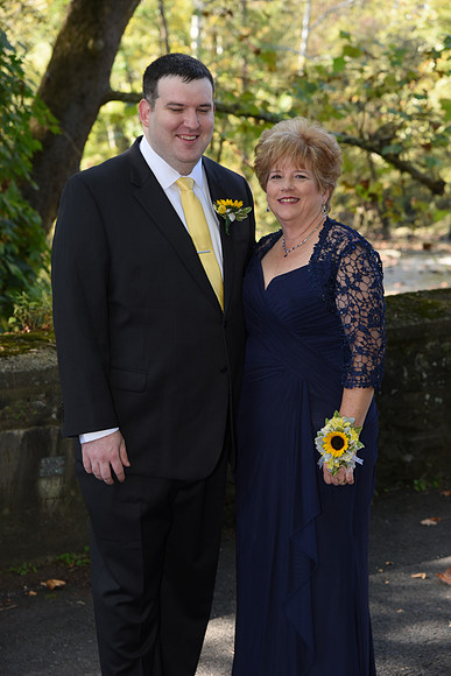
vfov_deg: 23.6
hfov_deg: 15.9
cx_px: 226
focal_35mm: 86
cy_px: 338
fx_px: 1615
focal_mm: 86
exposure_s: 1/200
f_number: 5.6
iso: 640
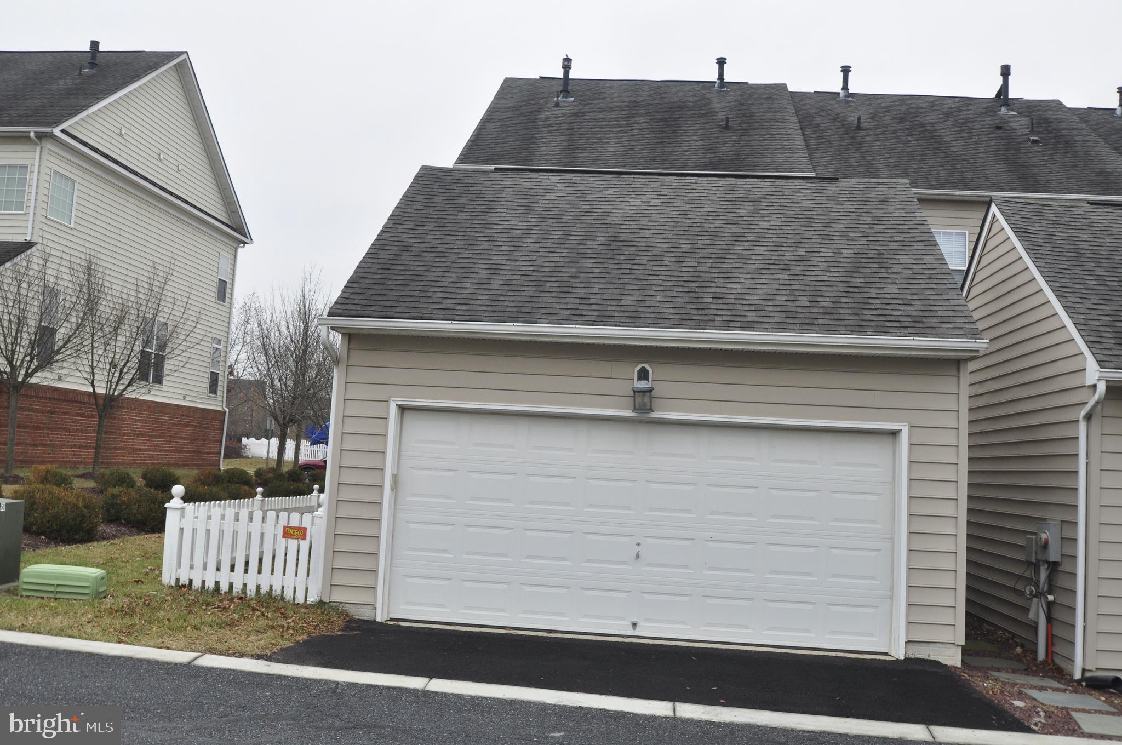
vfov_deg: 36.8
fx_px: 1121
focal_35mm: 36
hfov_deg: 53.2
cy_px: 372
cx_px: 561
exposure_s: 1/320
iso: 400
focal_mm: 24
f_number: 9
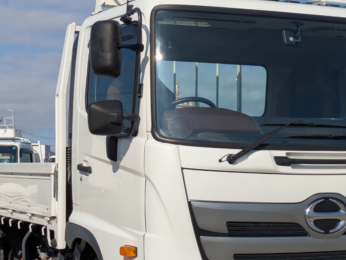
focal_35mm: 85
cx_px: 200
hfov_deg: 23.0
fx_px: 850
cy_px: 162
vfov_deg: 17.4
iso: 50
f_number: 1.89
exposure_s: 1/4785
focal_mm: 5.43
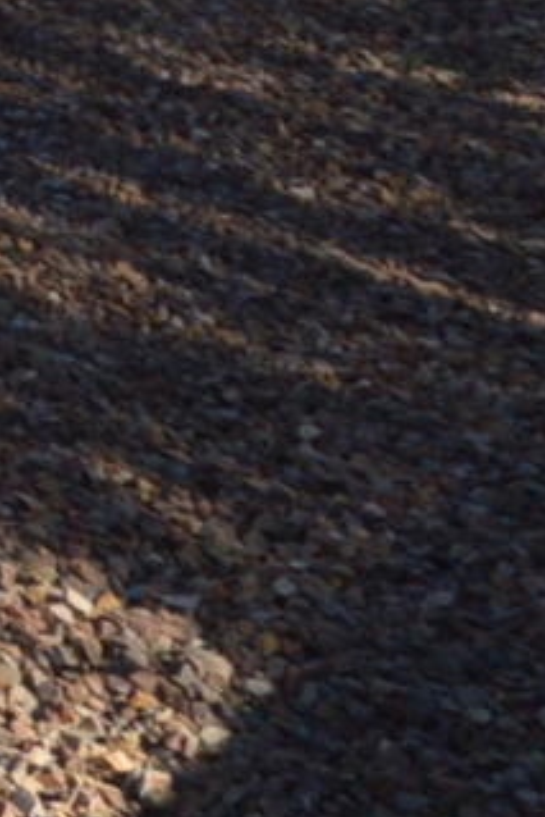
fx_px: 3198
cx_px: -2264
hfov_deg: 6.0
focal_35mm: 141
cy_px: -1040
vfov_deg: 12.1
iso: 100
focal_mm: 10
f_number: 7.1
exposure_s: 1/200
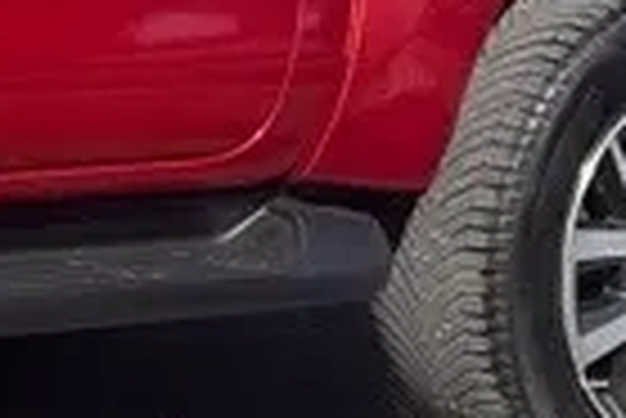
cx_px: -730
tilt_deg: -1.2
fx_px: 3377
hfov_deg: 9.7
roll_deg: -2.8
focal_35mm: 194
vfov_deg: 6.9
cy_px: -315
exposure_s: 1/2915
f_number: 1.5
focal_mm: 5.7
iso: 50
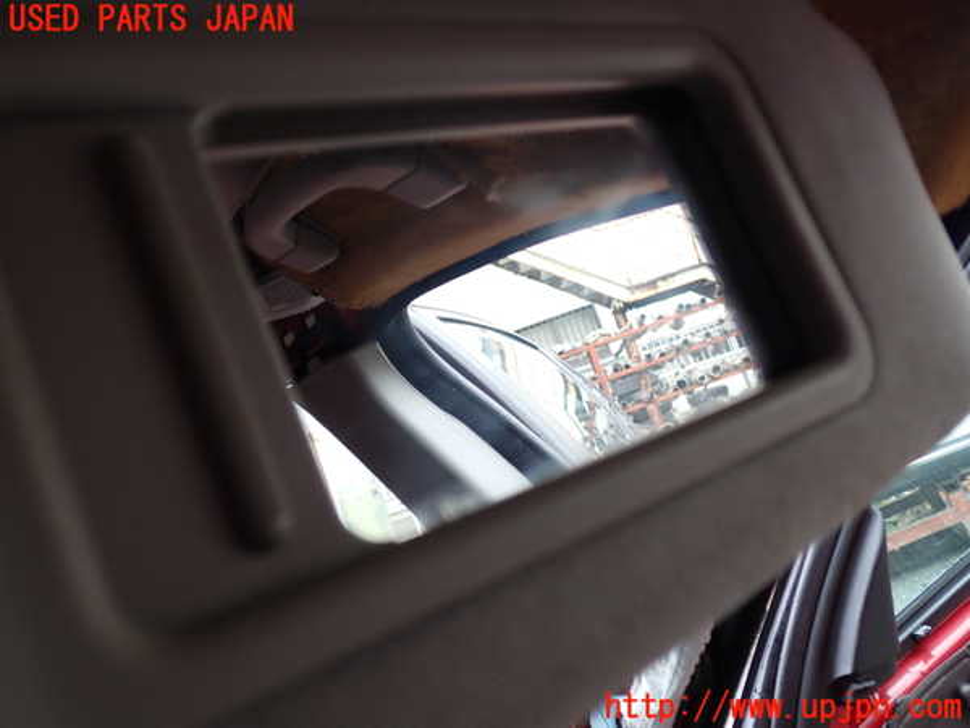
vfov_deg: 46.8
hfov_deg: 60.0
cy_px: 364
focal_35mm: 30
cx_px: 485
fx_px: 841
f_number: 2.3
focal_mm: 5.4
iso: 160
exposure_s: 1/125
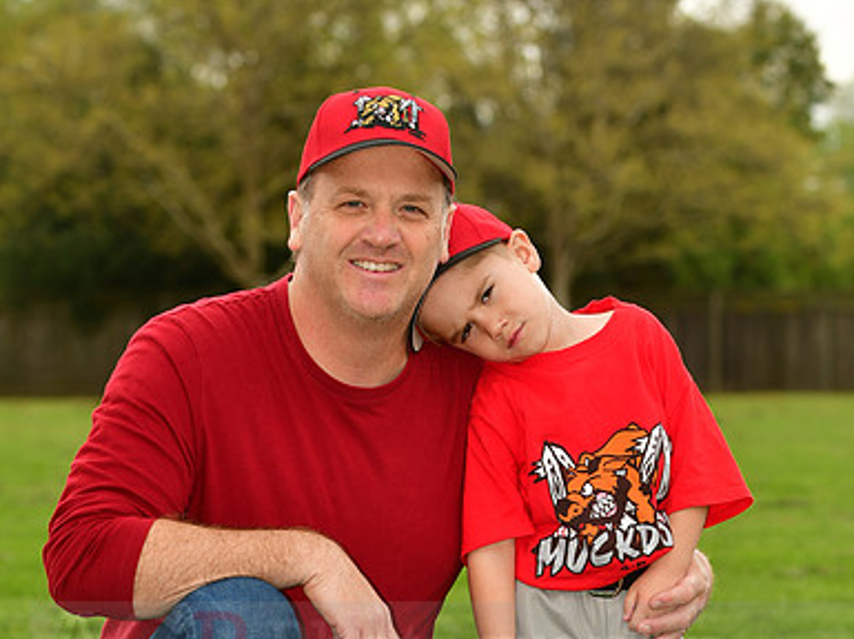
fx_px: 5095
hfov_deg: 9.6
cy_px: 632
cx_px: 427
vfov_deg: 7.1
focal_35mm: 207
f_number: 5
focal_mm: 95
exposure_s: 1/500
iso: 200
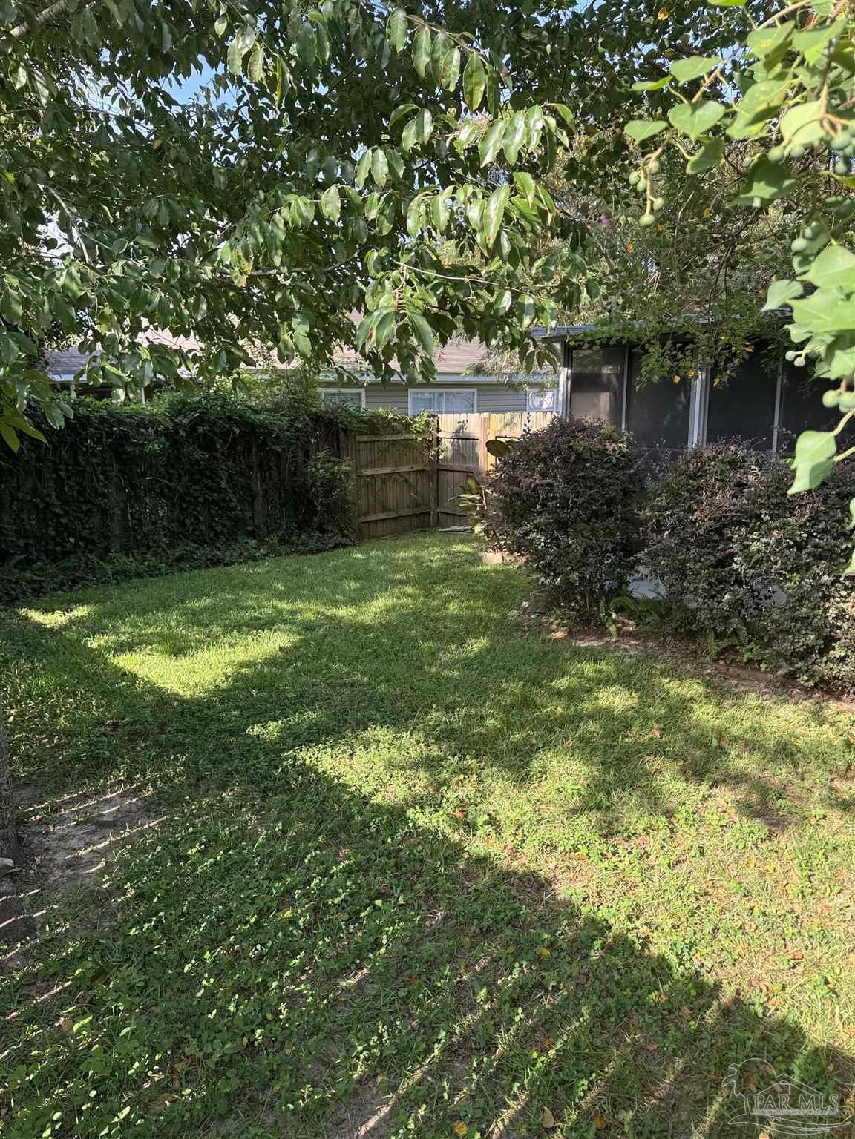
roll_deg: +0.5
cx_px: 428
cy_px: 570
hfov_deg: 56.8
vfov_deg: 71.6
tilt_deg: -11.9
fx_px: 790
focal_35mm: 24
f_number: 1.78
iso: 80
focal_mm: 6.76
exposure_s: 1/448
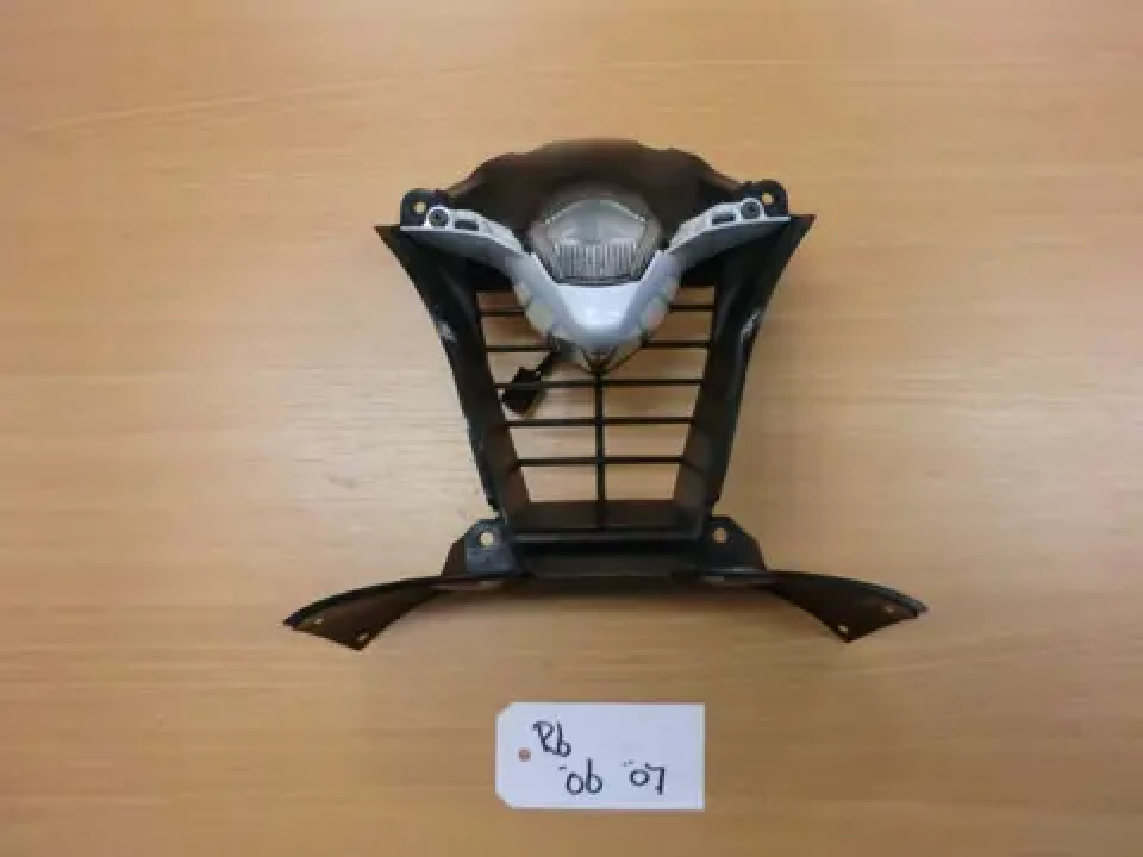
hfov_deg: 65.3
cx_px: 572
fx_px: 892
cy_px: 428
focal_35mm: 27
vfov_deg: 51.4
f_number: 3.2
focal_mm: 4.9
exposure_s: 1/60
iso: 250
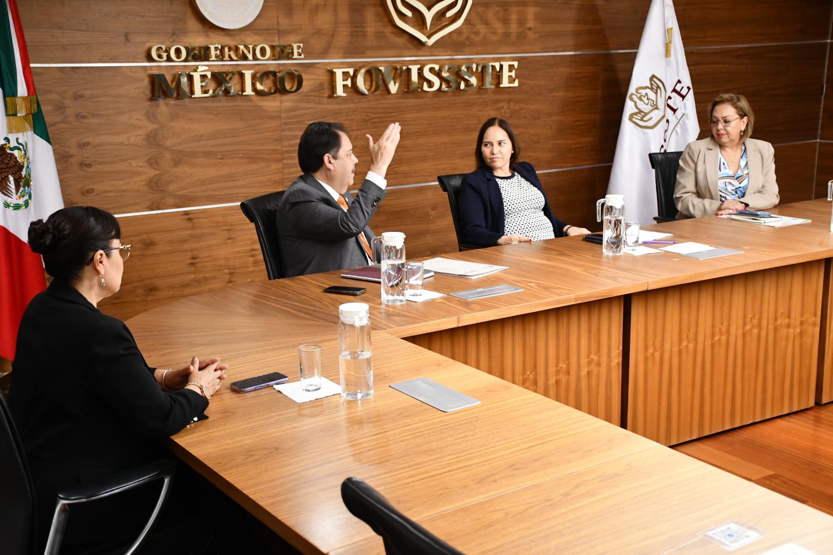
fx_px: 1111
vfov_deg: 28.1
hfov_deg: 41.1
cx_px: 416
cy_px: 278
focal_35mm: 48
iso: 2800
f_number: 4
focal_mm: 32
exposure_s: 1/125
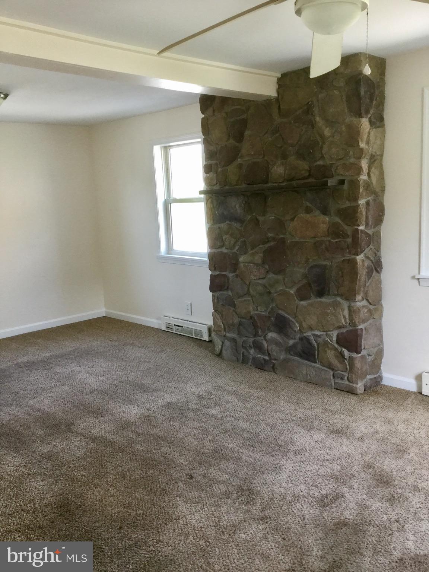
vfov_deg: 58.4
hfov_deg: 45.4
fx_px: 512
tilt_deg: -10.1
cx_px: 214
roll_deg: +2.8
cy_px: 286
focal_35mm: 31
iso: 64
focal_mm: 3.3
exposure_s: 1/30
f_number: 2.4
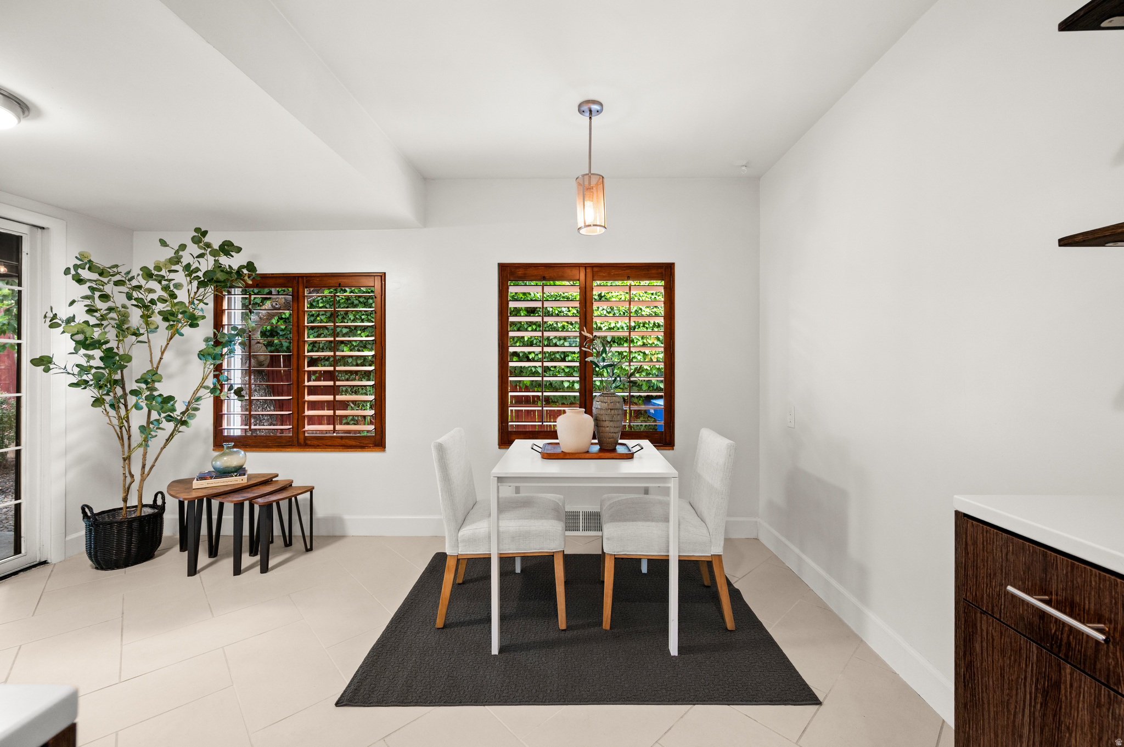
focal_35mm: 14
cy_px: 374
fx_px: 437
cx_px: 562
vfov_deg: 81.1
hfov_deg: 104.3
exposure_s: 1/8
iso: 500
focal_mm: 14
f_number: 7.1
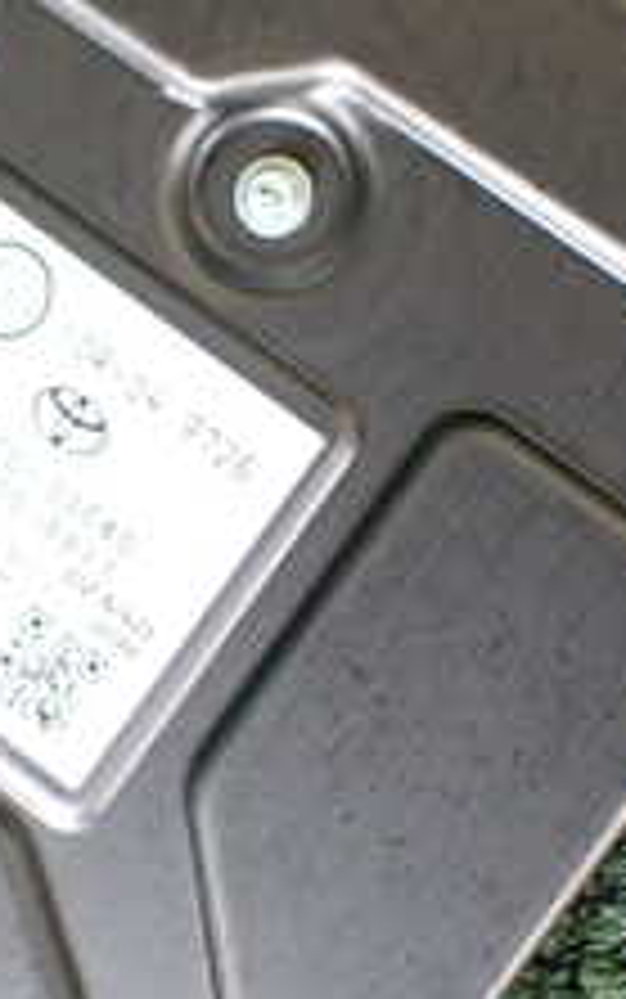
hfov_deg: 15.2
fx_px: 2344
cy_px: 400
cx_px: 243
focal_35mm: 86
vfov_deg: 24.0
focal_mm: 5.4
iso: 800
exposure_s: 1/125
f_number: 2.3
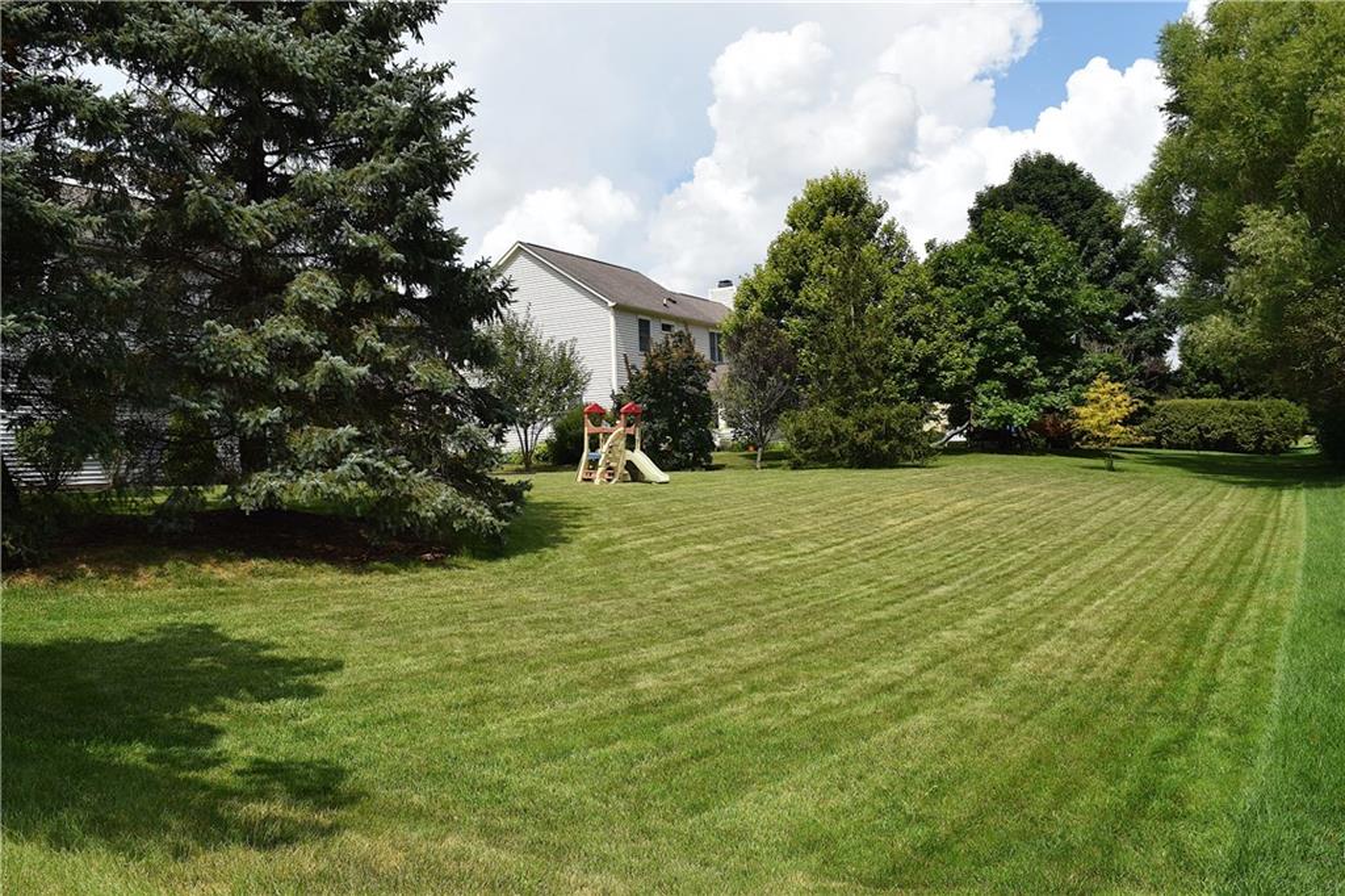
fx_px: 1008
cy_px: 448
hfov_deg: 67.4
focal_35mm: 27
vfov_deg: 47.9
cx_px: 672
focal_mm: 18
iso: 100
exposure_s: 1/200
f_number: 11
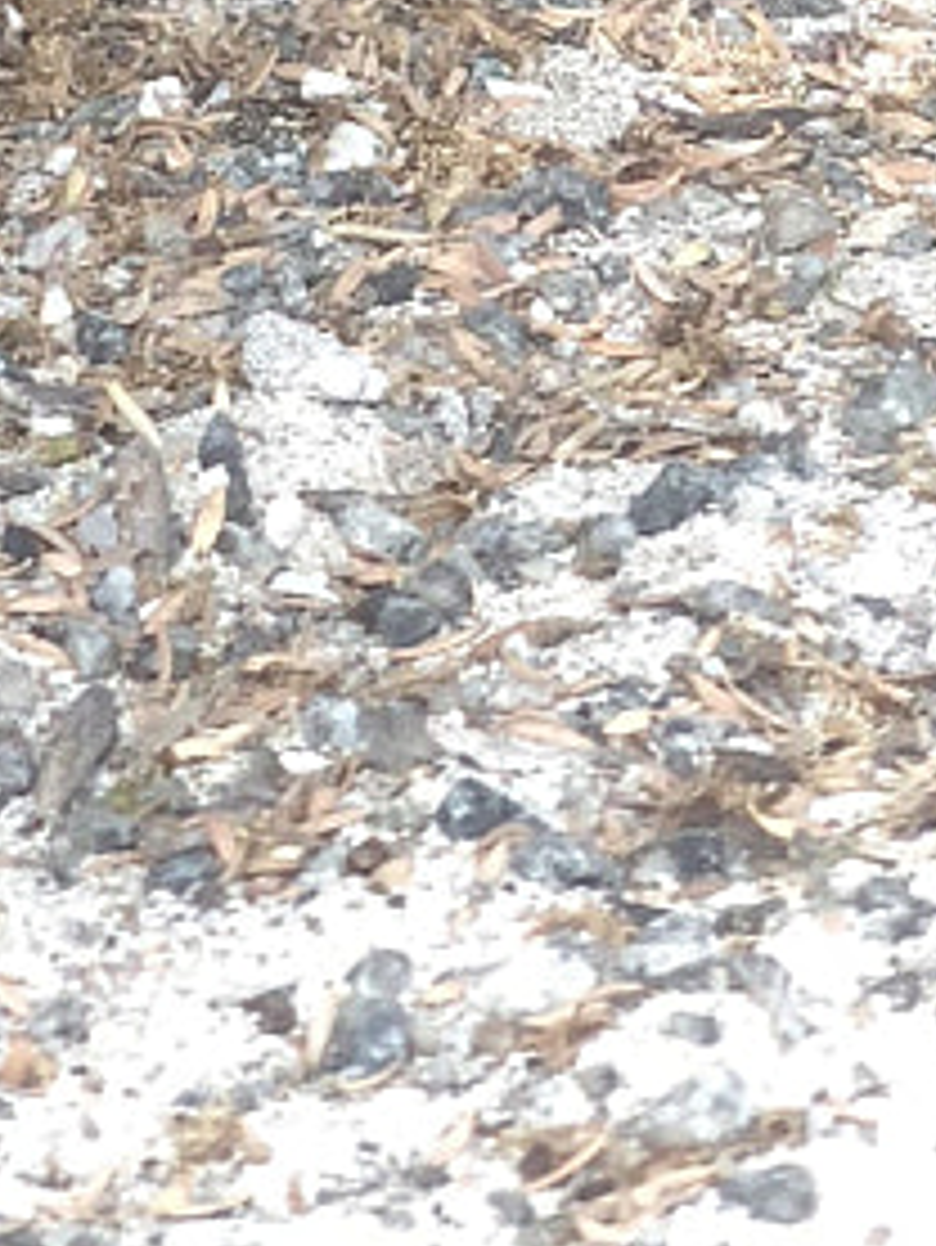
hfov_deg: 4.8
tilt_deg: -13.1
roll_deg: -0.1
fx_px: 10807
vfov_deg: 6.4
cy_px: -1439
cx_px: -1444
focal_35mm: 300
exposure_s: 1/100
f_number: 2.4
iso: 25
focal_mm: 6
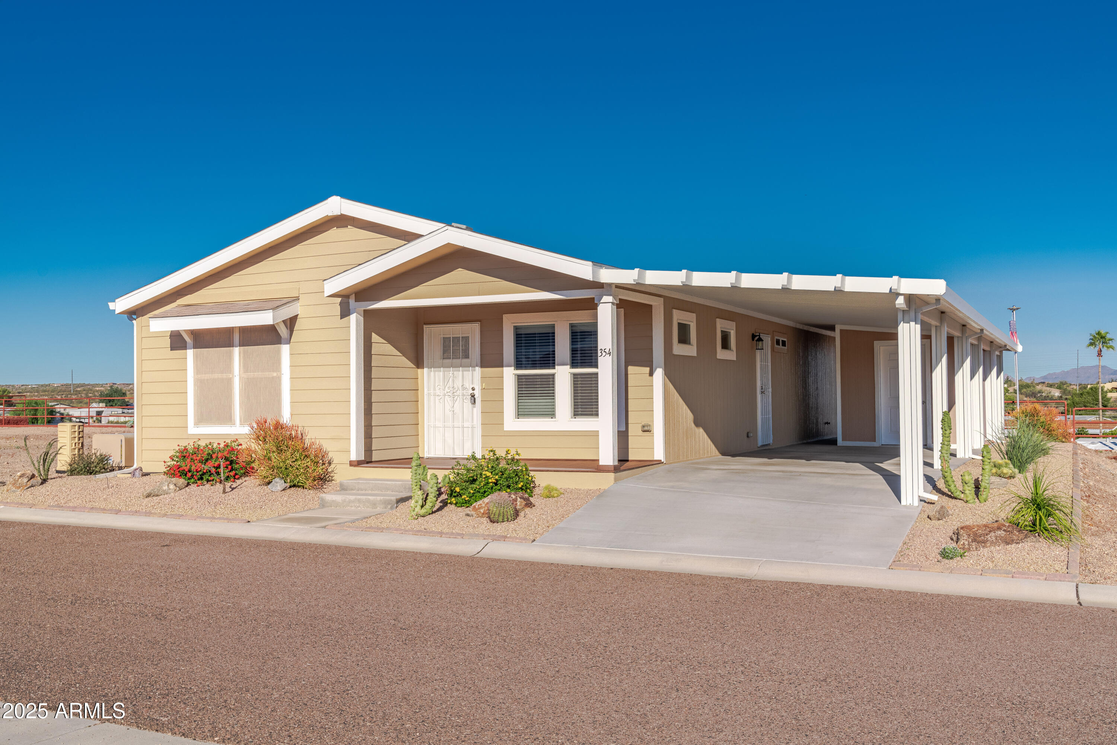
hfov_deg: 54.4
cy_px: 372
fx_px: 1086
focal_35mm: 35
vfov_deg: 37.9
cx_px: 558
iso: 250
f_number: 8
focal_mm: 35
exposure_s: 1/8000
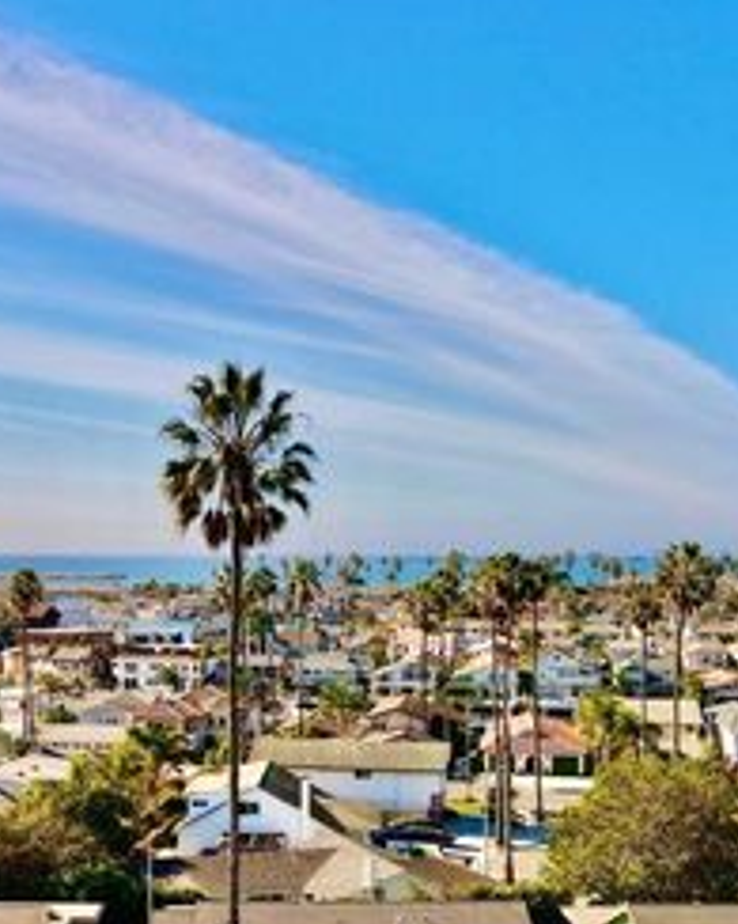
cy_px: 555
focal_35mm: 48
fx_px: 1311
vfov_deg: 38.6
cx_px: 254
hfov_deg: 31.2
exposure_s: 1/50
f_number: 2.8
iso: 100
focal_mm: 4.5
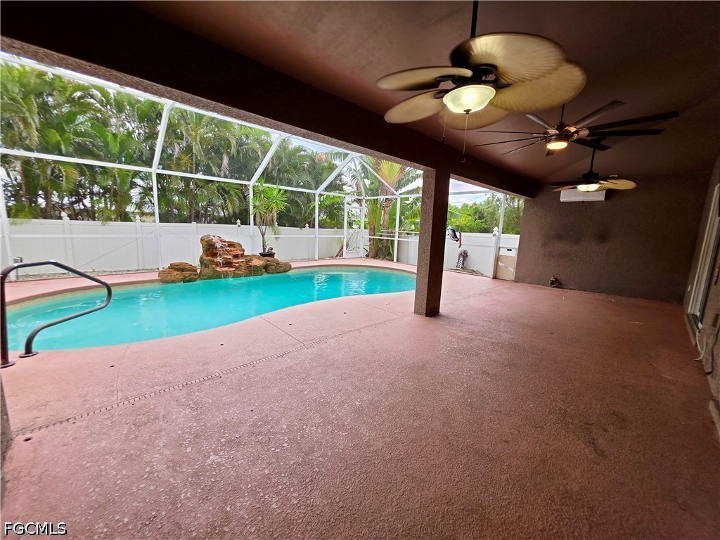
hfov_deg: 106.2
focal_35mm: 13
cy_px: 270
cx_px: 360
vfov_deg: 89.9
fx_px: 270
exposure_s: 1/120
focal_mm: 2.2
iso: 40
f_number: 1.9
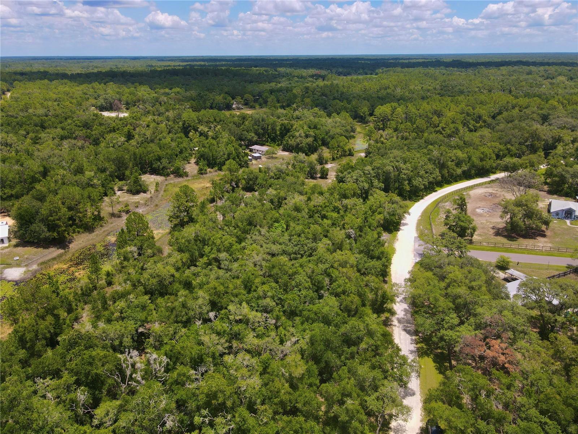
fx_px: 401
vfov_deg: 56.8
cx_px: 289
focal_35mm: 24
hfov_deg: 71.6
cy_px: 217
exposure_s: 1/640
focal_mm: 4.5
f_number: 2.8
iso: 100
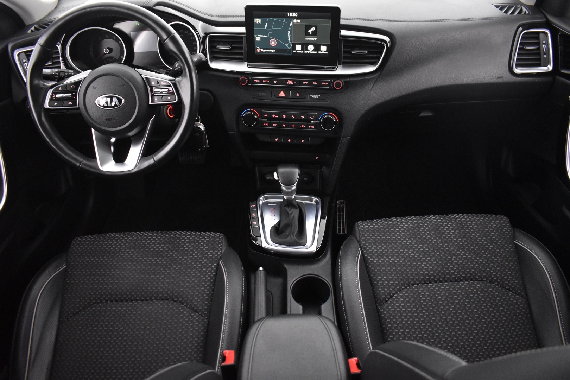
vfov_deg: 47.9
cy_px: 190
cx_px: 285
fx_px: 427
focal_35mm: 27
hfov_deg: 67.4
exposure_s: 1/20
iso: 3200
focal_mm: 18
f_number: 3.5
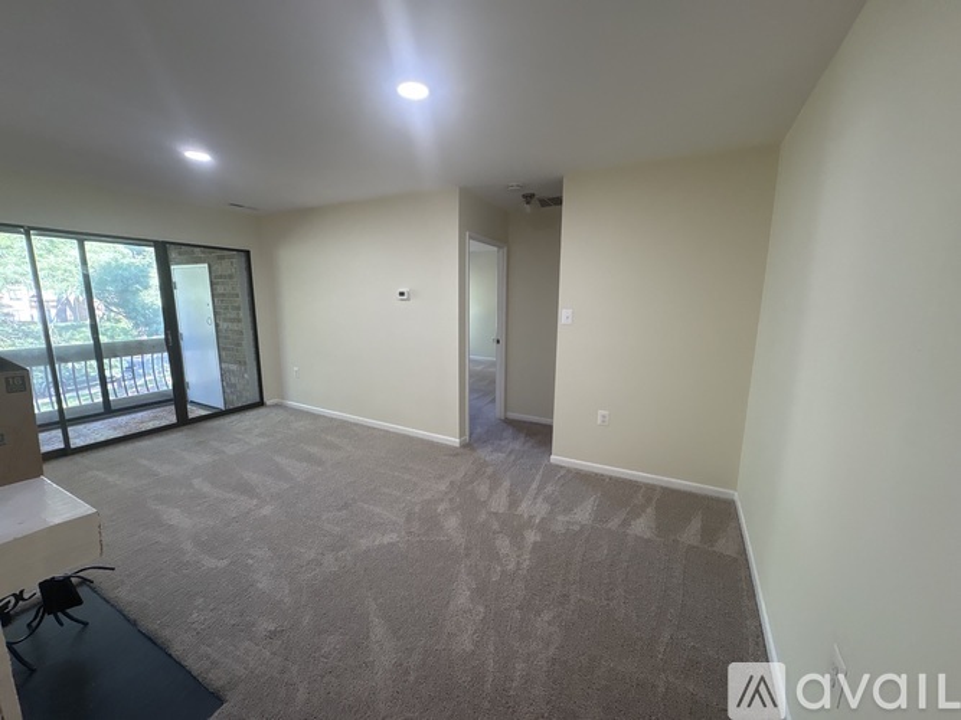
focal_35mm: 14
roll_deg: +0.2
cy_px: 360
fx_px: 389
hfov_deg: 102.1
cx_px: 480
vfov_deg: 85.7
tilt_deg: -8.4
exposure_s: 1/60
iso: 160
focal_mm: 2.22
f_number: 2.2
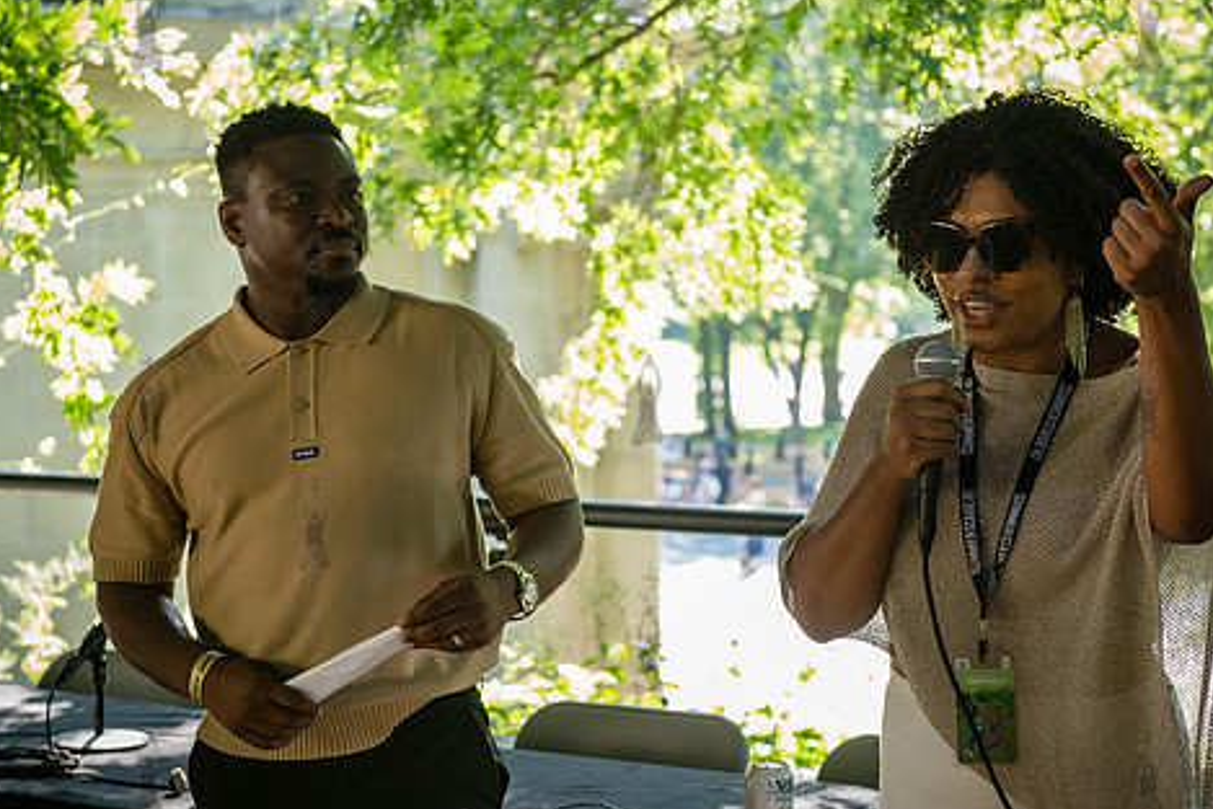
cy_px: 415
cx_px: 589
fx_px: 3235
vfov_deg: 14.3
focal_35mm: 96
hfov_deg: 21.2
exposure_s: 1/200
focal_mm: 58
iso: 1250
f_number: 4.5
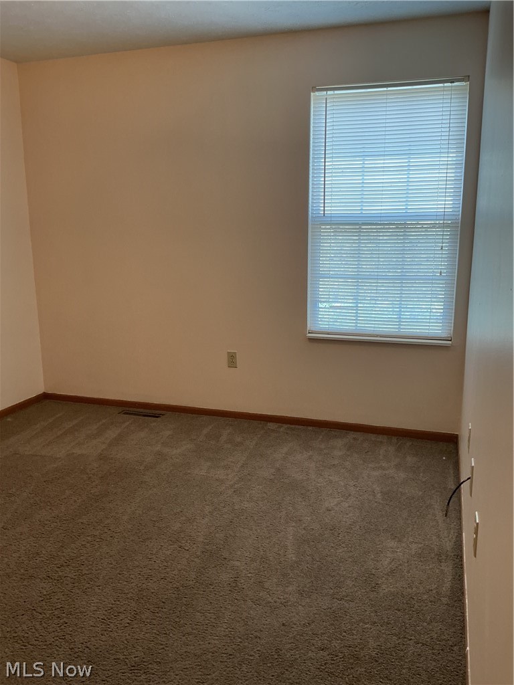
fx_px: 574
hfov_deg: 48.2
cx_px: 257
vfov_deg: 61.7
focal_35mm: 29
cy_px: 342
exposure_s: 1/60
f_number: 1.8
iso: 50
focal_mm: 3
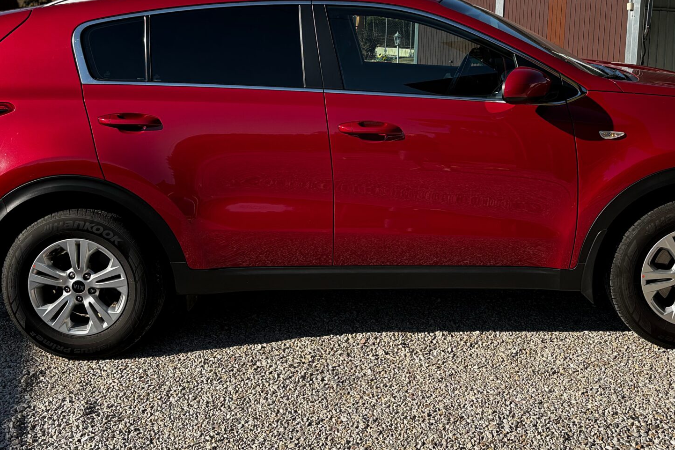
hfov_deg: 41.0
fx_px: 900
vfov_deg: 27.8
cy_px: 130
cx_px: 381
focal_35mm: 48
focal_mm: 5.96
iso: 50
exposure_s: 1/2242
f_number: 1.6
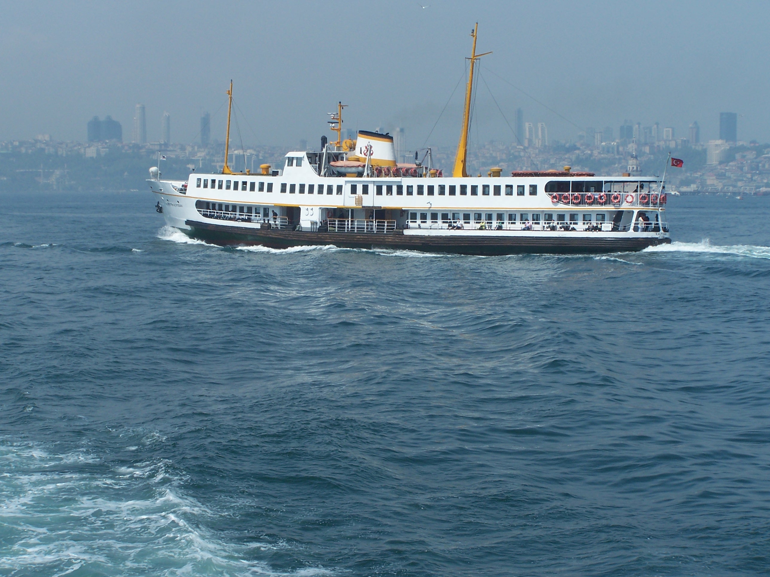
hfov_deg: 23.8
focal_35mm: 82
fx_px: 1824
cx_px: 385
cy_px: 288
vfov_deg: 18.0
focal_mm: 13.7
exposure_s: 1/750
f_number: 4.5
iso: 80
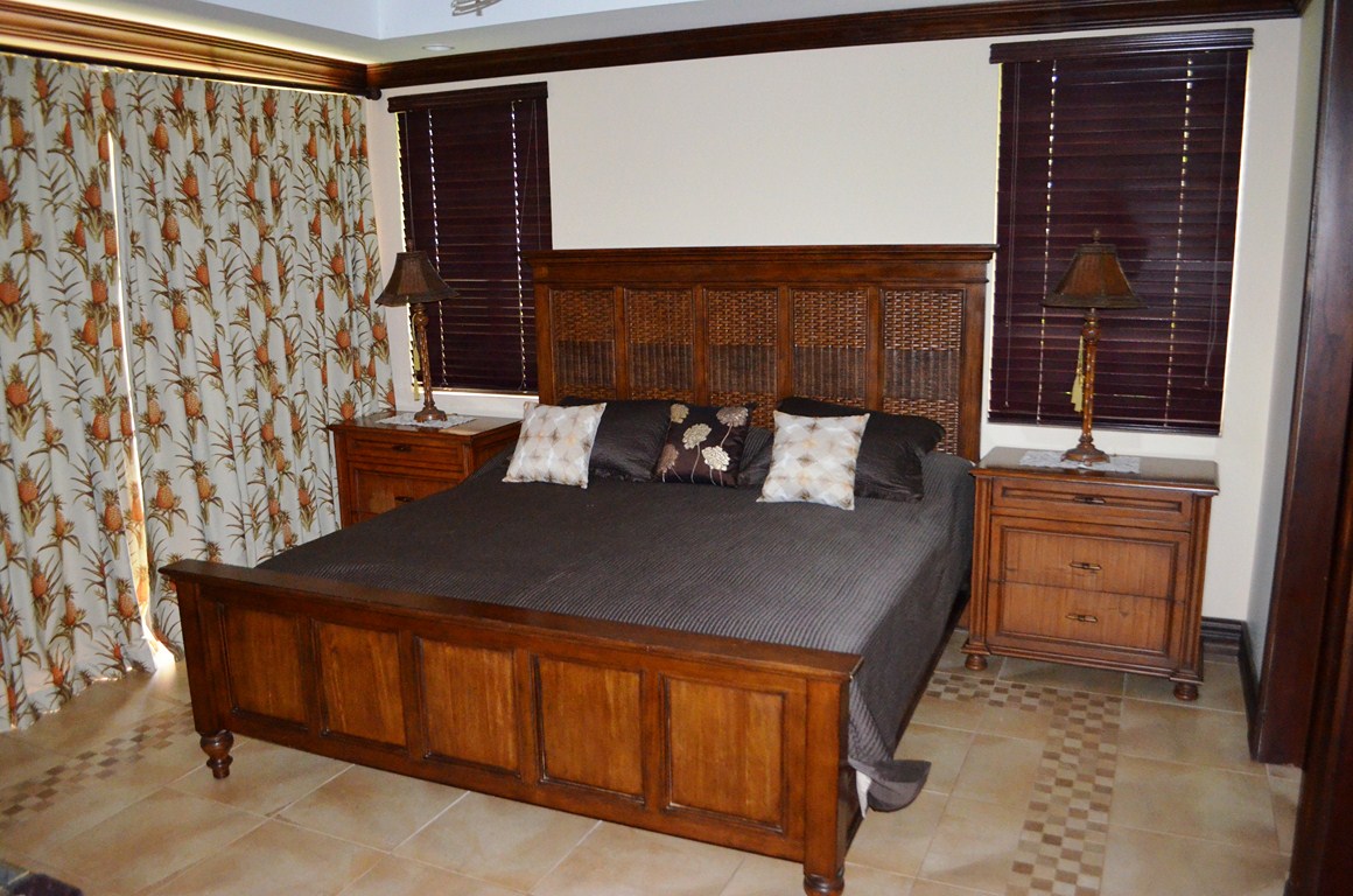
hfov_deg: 67.5
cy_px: 448
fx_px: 1013
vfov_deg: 47.7
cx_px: 676
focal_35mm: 27
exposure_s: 1/60
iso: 3200
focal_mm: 18
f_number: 3.5
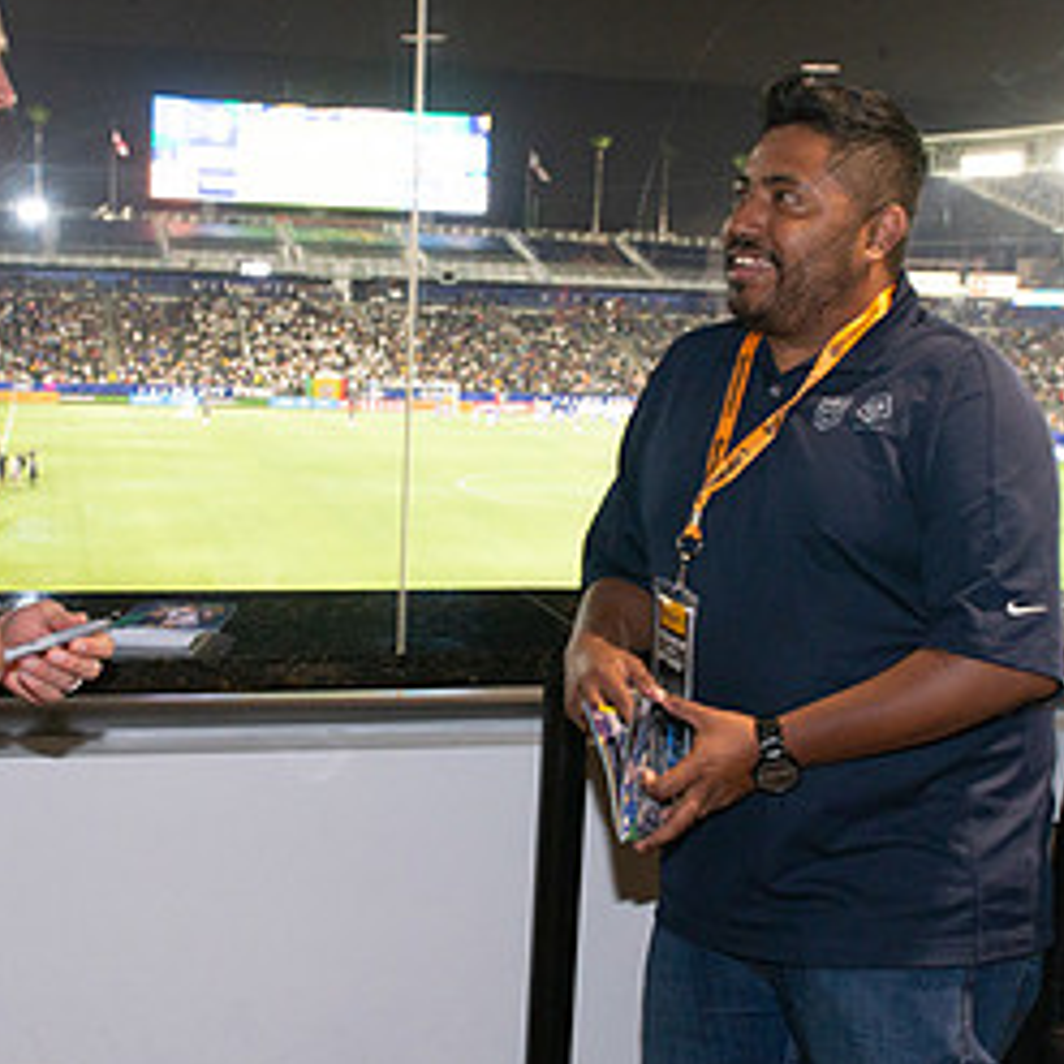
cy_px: 510
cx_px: 439
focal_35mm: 48
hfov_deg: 35.3
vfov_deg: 35.4
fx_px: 1669
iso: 640
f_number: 6.3
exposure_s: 1/80
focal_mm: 24
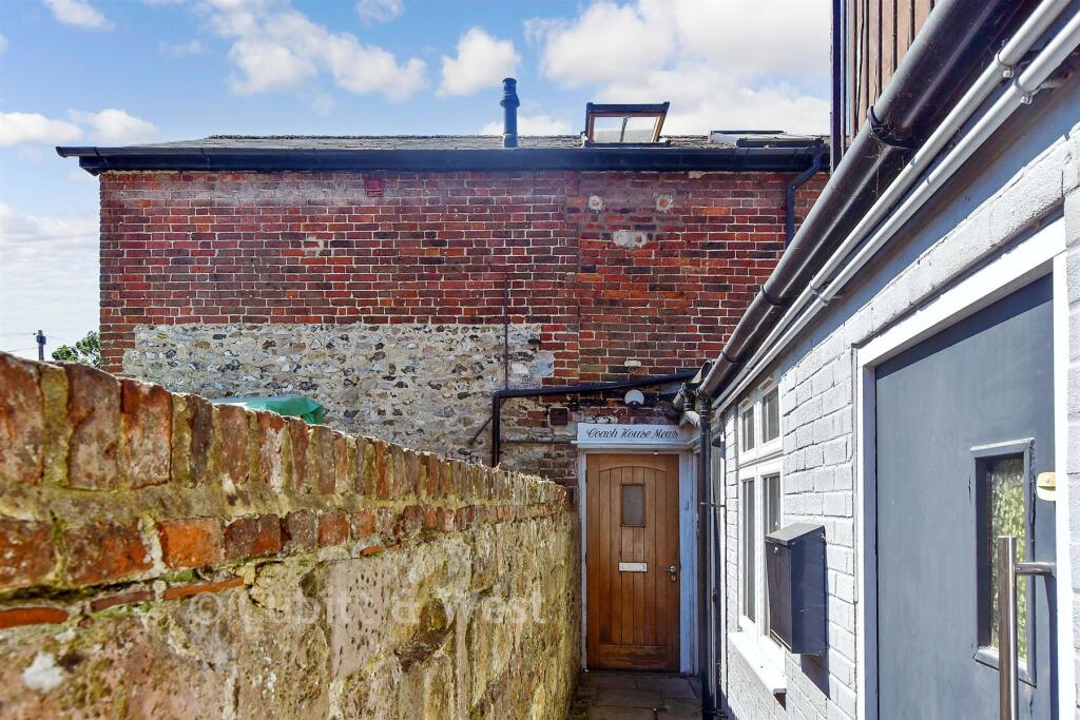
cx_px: 540
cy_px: 360
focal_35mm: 21
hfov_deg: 81.2
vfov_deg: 59.5
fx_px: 630
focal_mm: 14
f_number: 8
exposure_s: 1/500
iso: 250
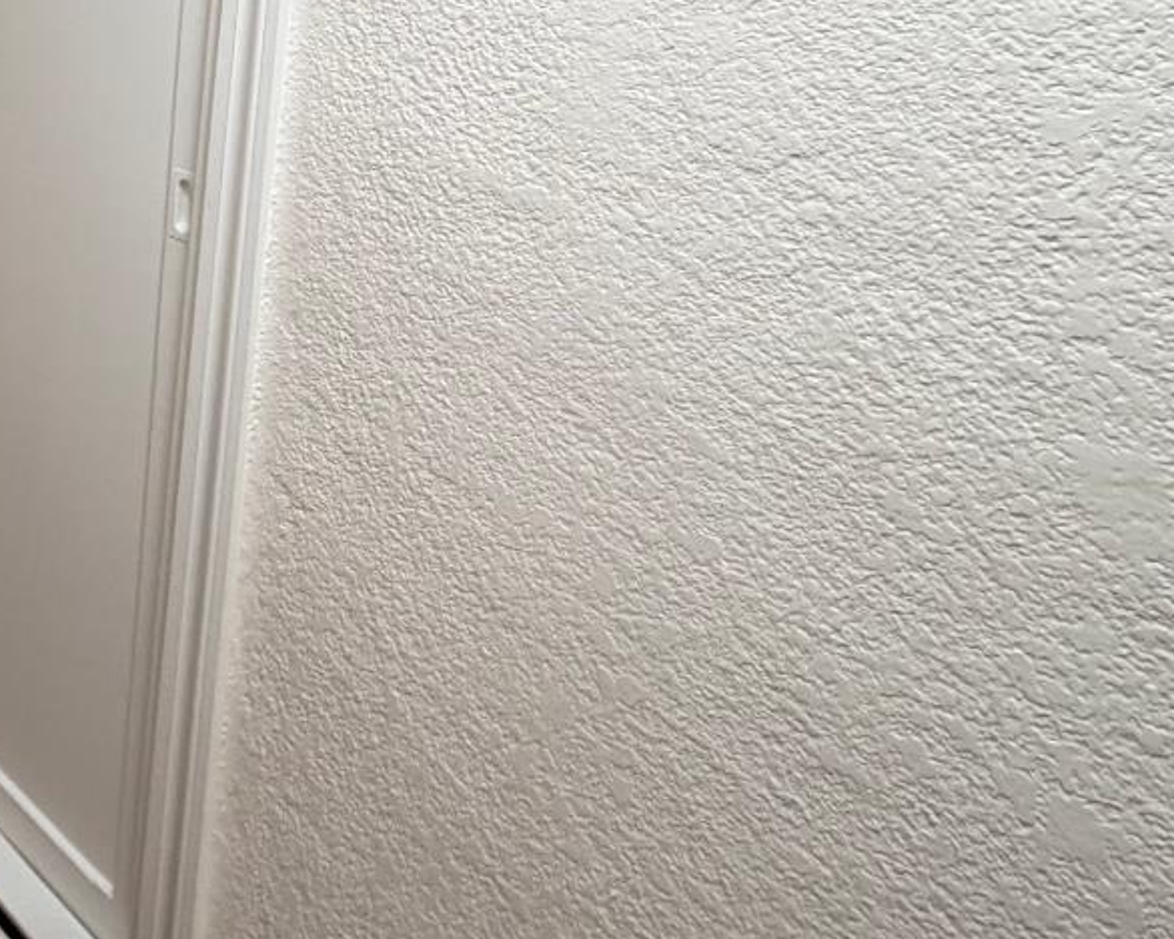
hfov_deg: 45.4
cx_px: 64
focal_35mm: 35
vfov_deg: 36.9
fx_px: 1216
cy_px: -45
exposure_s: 1/60
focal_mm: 2.22
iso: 200
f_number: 2.2
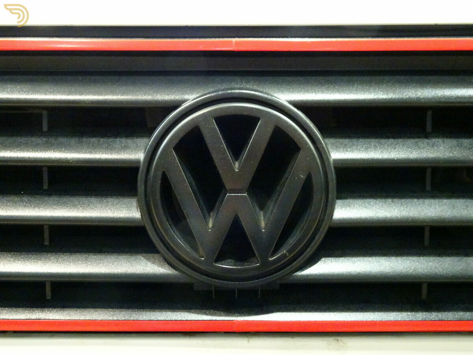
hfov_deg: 52.6
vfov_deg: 40.7
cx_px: 236
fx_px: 478
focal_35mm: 35
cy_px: 178
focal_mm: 5.98
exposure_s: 1/5
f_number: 4
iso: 2000
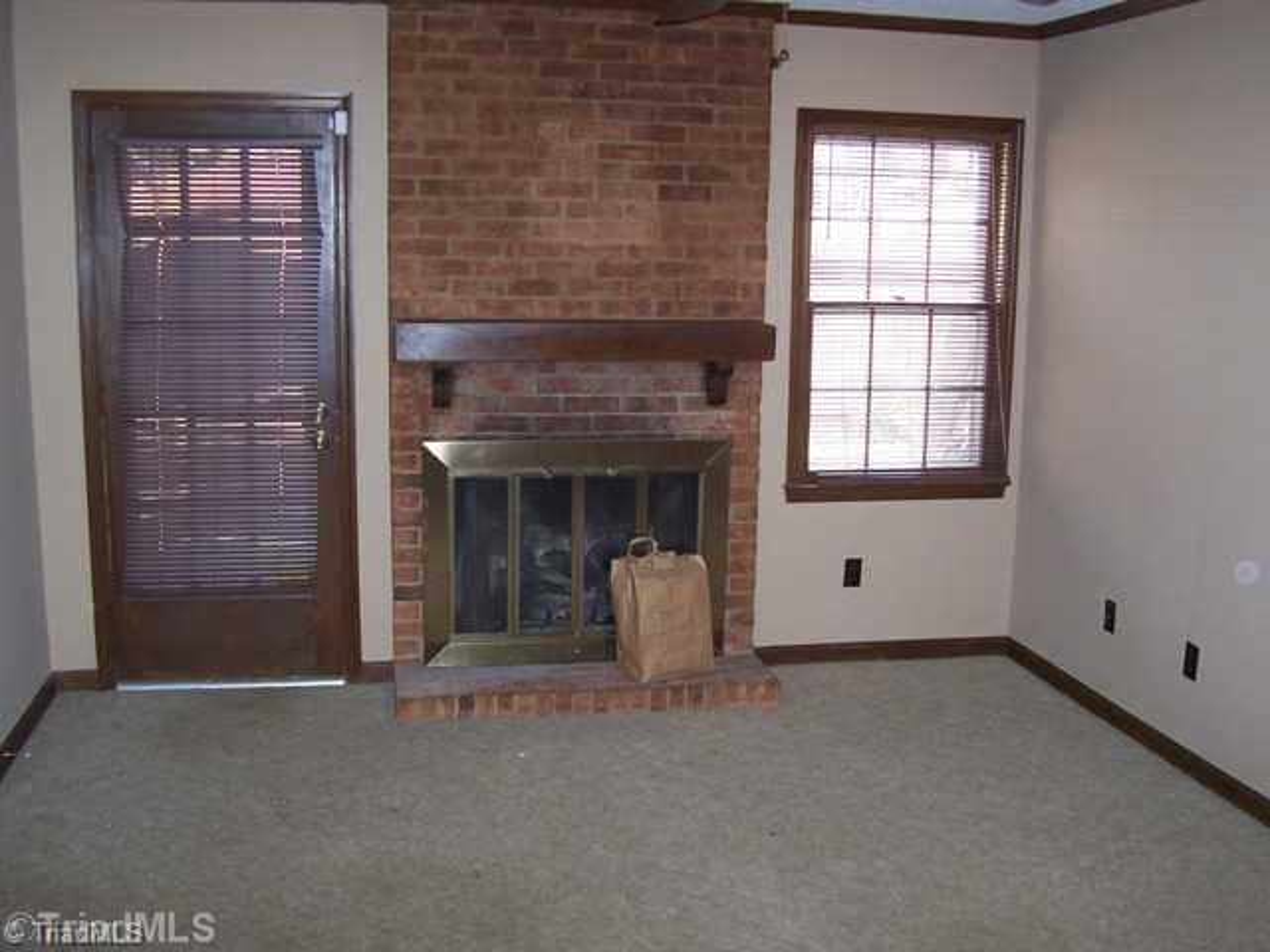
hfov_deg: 50.1
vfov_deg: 38.7
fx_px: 1357
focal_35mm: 37
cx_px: 635
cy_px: 476
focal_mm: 5.6
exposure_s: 1/60
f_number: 2.8
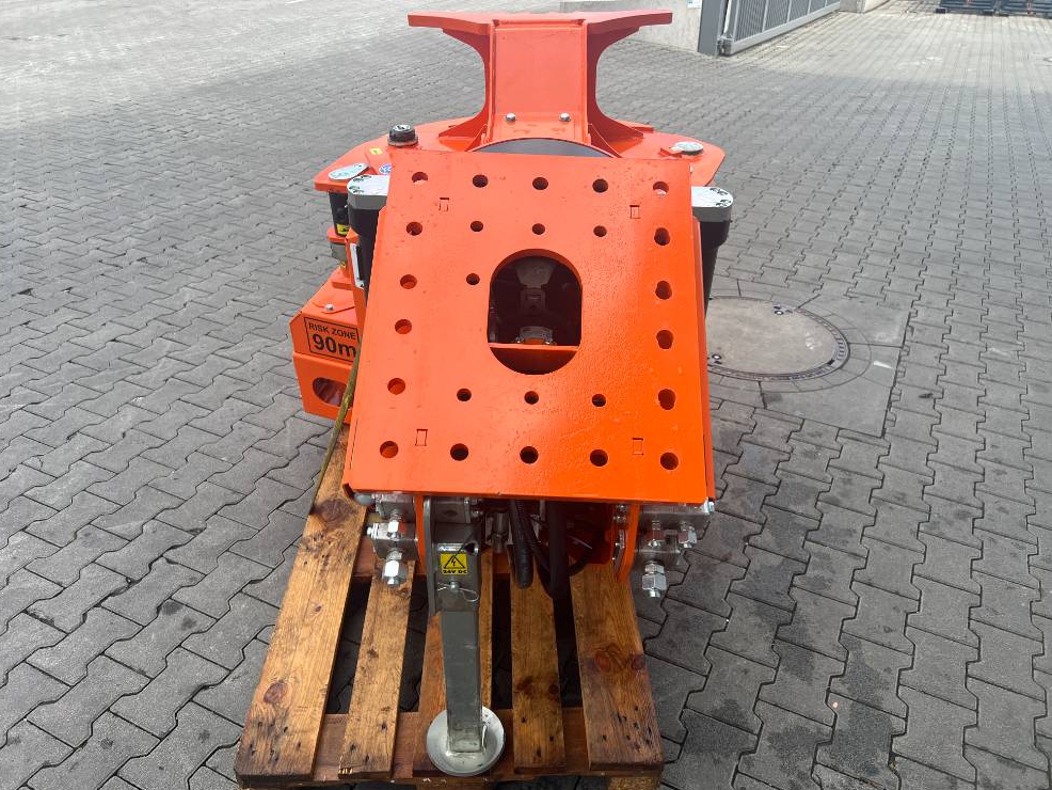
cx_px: 532
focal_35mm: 27
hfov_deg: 65.3
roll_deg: -0.4
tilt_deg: -29.9
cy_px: 394
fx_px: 821
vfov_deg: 51.4
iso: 50
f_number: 1.5
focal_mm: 5.7
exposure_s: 1/1575
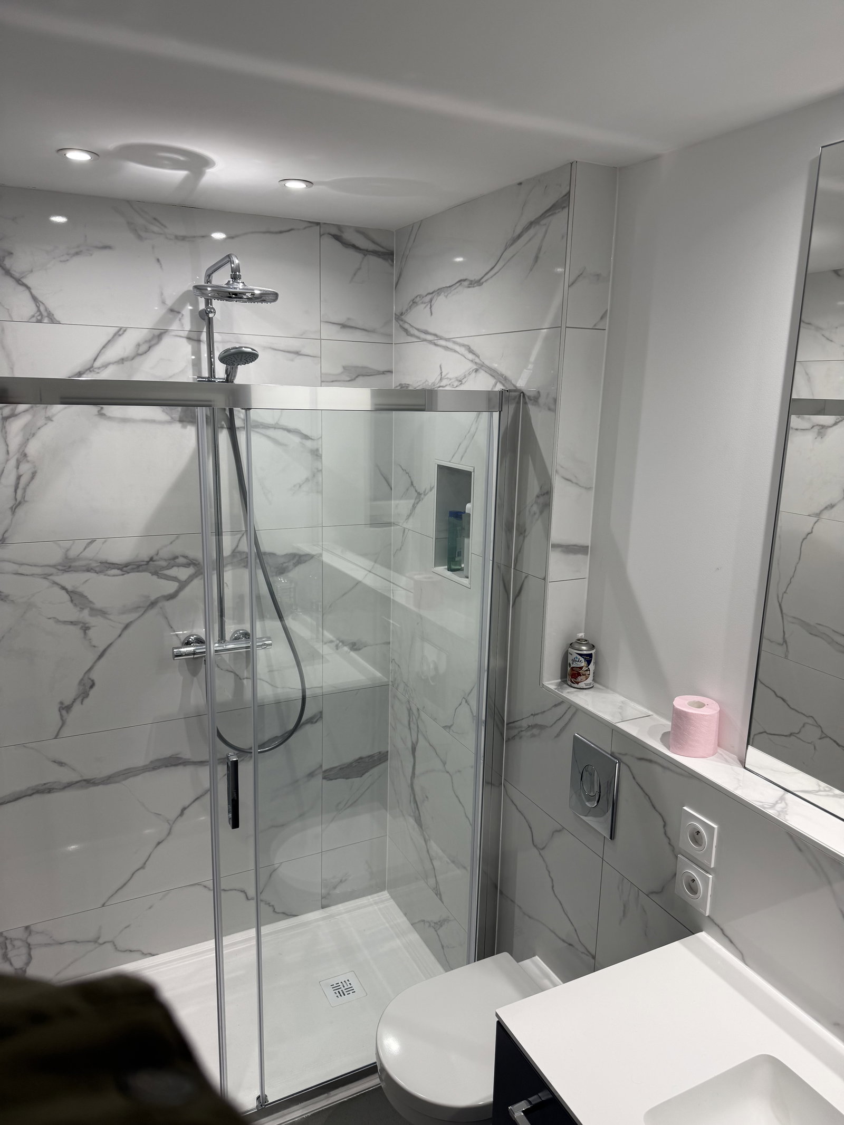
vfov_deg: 71.6
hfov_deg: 56.8
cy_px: 562
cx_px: 422
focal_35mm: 24
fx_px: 780
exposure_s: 1/100
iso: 64
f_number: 1.78
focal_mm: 6.76
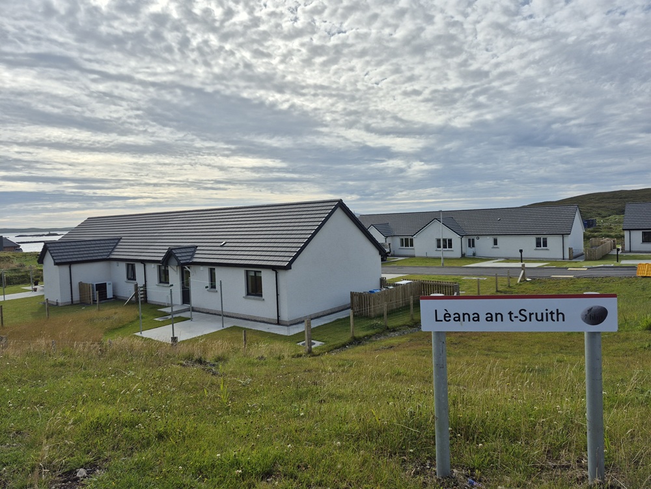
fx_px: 433
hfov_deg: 73.9
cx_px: 326
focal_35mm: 23
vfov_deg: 58.9
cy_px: 244
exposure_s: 1/3392
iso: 25
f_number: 1.8
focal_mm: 5.4
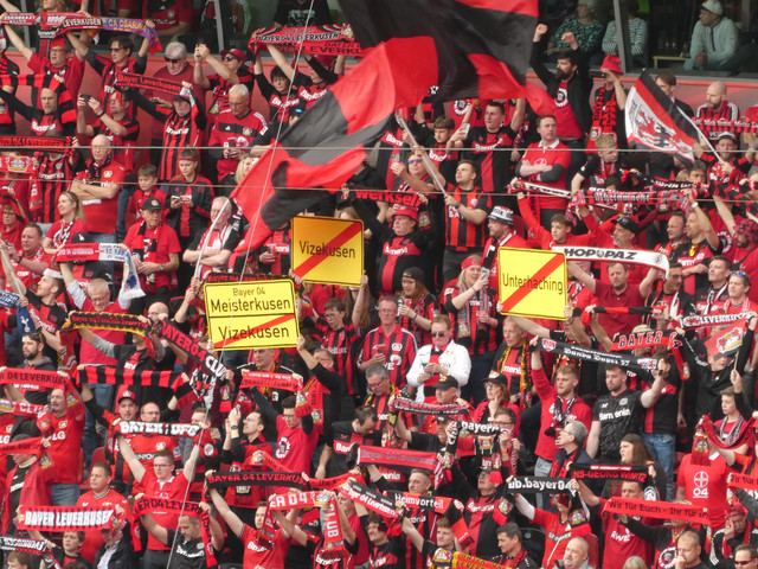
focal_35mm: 465
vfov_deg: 3.2
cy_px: 284
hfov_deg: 4.3
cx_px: 379
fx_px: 10182
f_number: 6
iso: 320
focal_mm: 83.4
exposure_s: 1/100
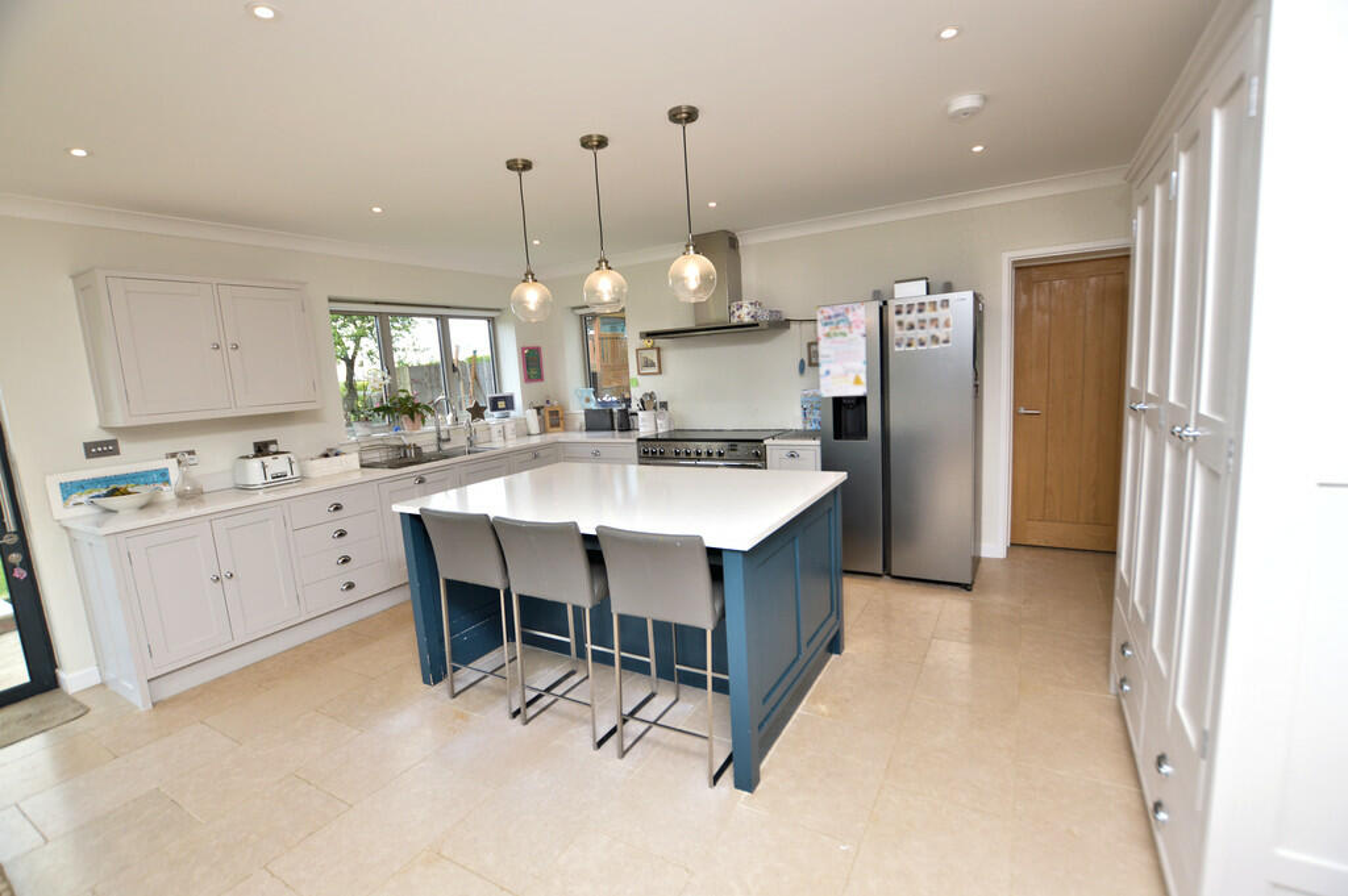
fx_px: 561
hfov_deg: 100.4
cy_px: 448
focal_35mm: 15
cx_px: 674
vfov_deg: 77.2
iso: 220
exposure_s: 1/125
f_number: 4
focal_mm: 10
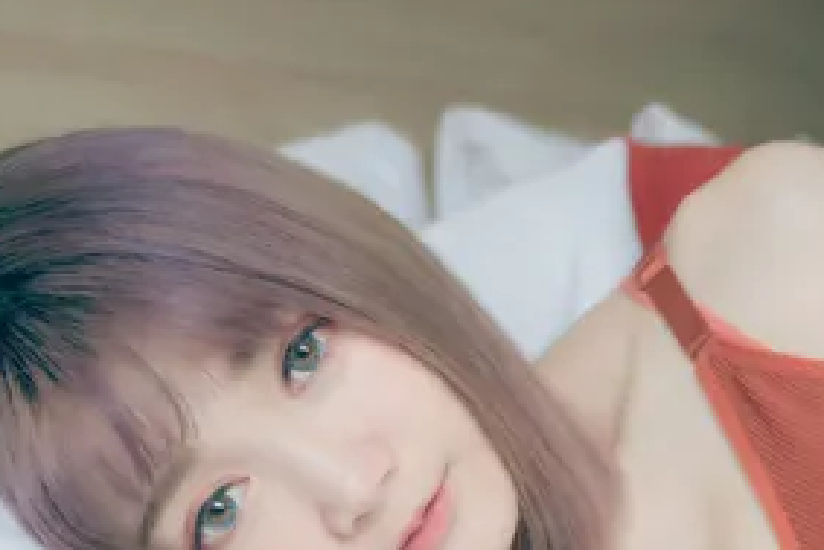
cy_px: 477
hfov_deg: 22.6
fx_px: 2015
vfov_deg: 15.4
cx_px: 735
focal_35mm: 88
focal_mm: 35
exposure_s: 1/200
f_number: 3.5
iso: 200
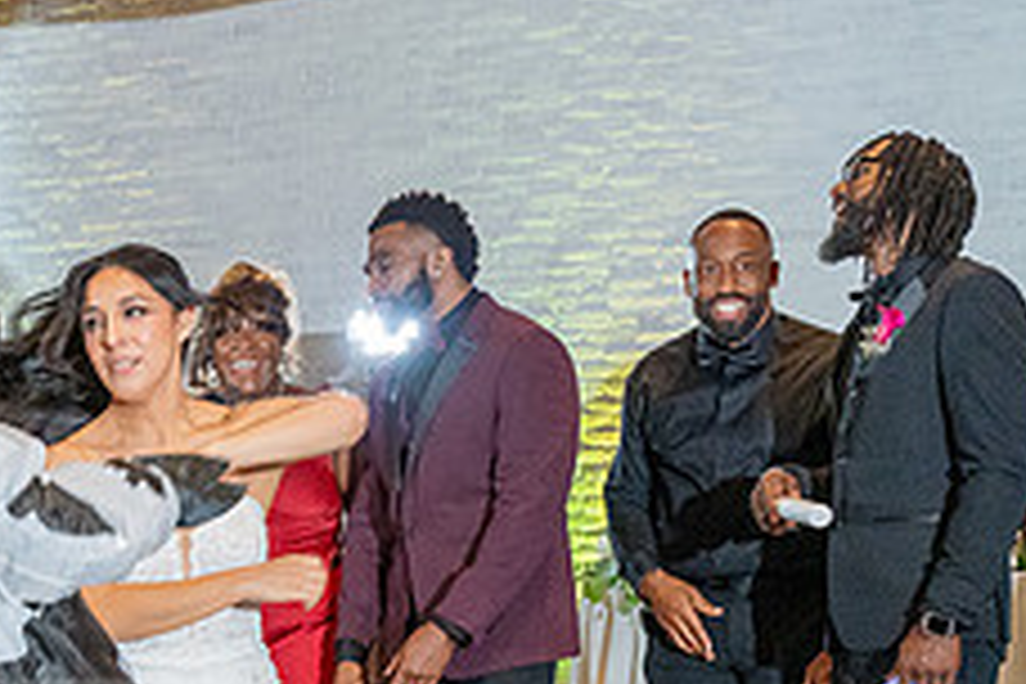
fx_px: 2679
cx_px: -126
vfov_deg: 14.2
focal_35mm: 94
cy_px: 785
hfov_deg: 20.6
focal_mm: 37
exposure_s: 1/200
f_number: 4
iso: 3200
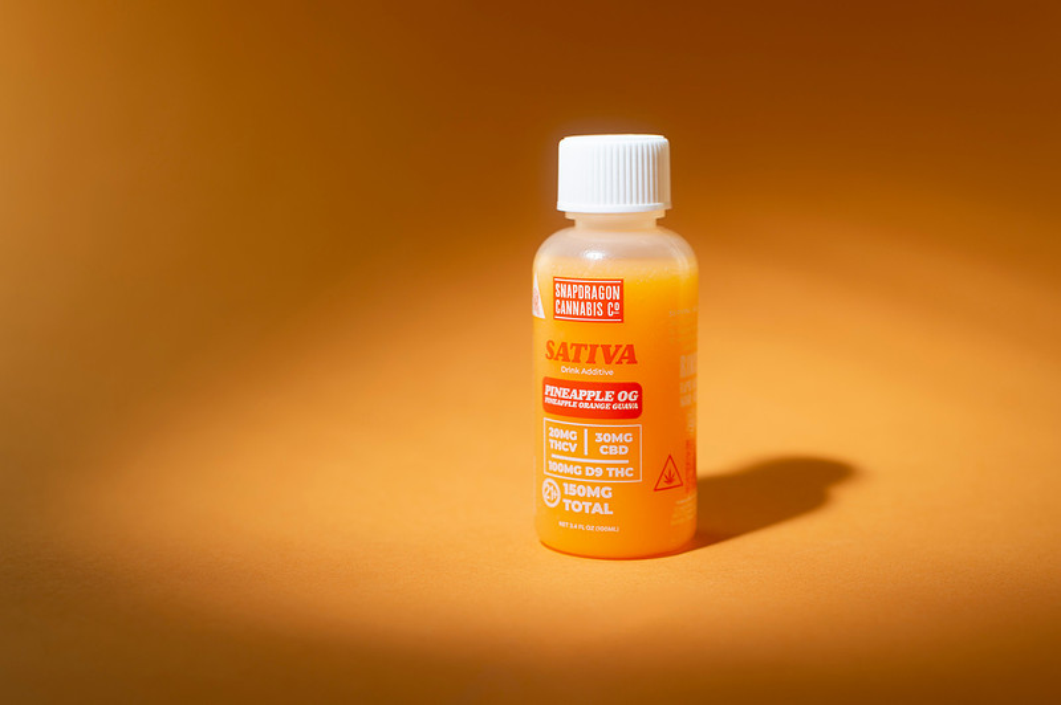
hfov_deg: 39.6
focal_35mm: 50
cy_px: 352
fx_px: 1472
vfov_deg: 26.9
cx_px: 530
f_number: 4
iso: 100
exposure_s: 1/60
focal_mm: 50
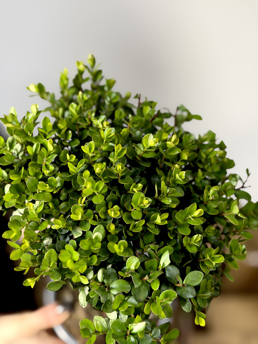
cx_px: 129
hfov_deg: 30.3
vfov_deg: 39.7
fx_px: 477
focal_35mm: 48
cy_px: 172
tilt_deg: -35.2
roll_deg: +0.9
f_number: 1.78
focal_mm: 6.76
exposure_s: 1/50
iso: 64
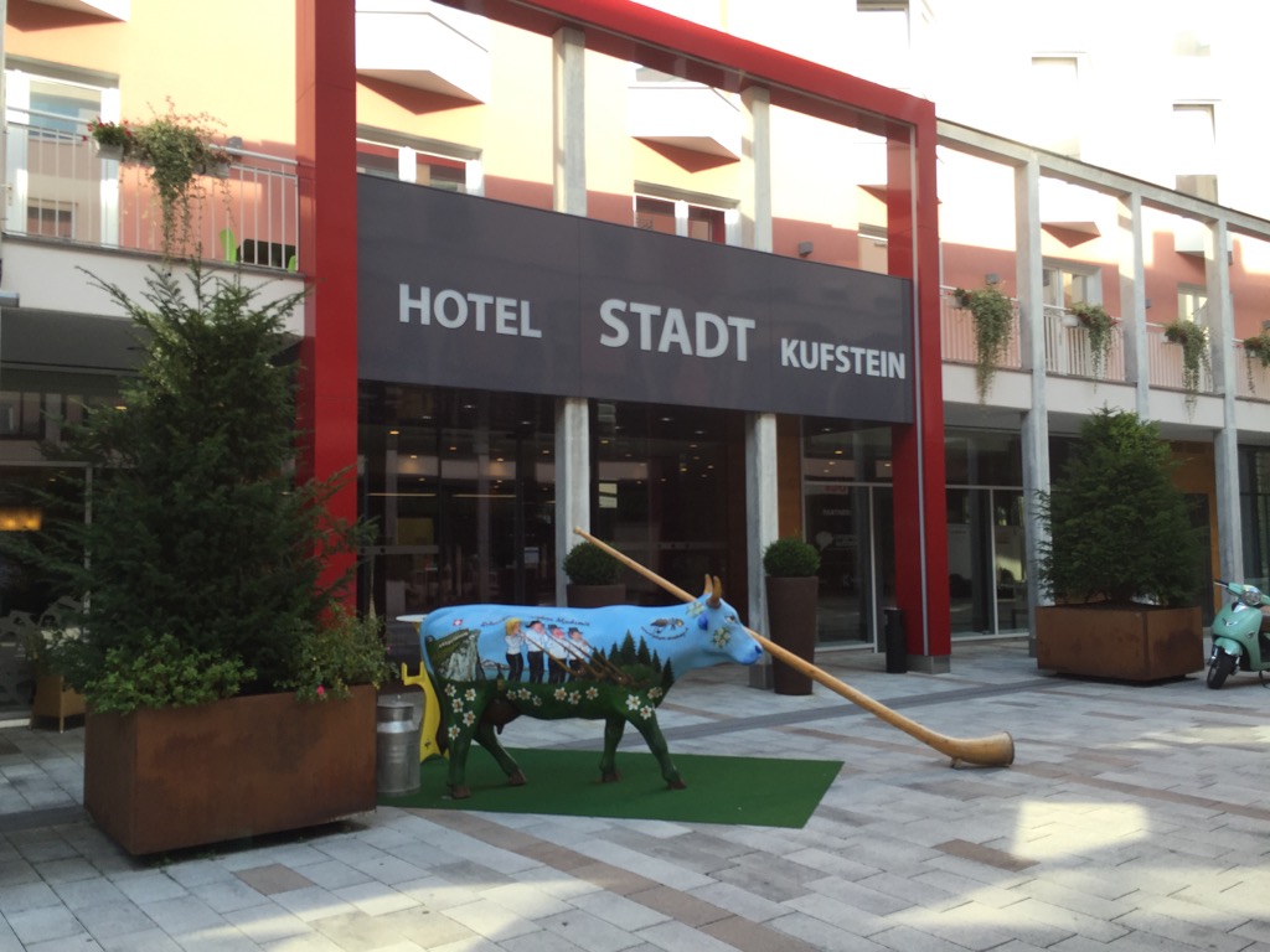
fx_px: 1064
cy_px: 476
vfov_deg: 48.2
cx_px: 635
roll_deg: -0.3
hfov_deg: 61.7
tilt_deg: +2.4
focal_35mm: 29
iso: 32
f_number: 2.2
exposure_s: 1/344
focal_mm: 4.15
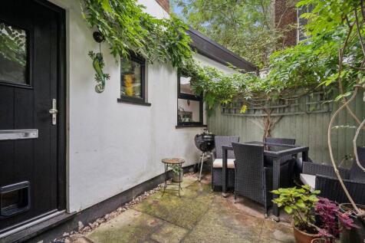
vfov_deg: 73.7
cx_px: 182
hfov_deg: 96.8
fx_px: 162
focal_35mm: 16
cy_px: 122
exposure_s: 1/60
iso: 500
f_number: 7.1
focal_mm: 16
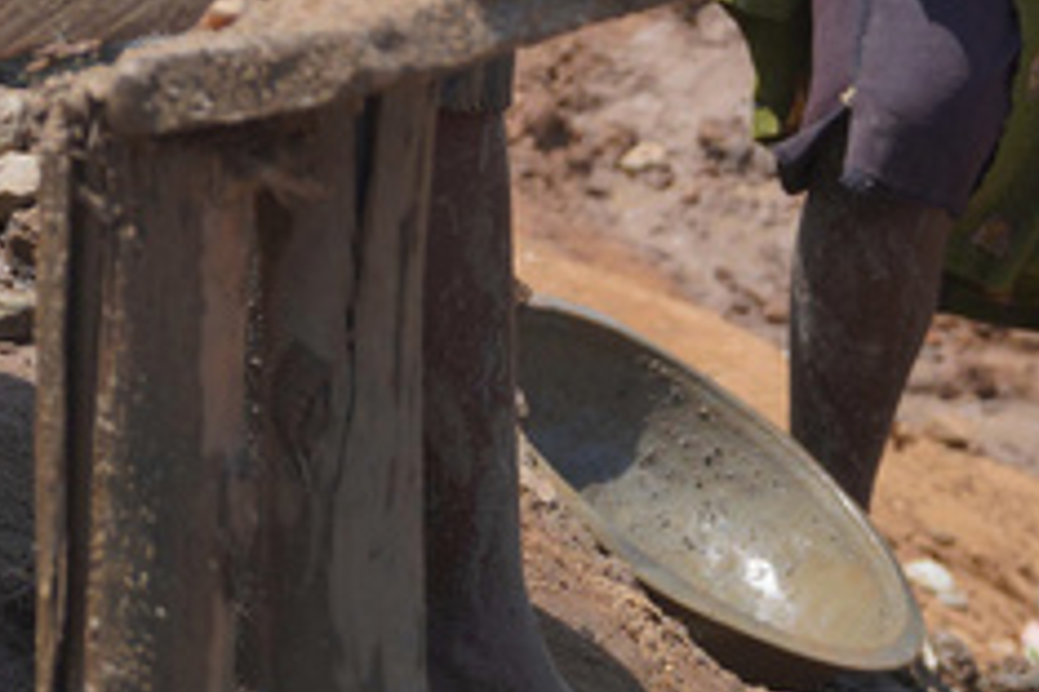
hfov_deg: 13.3
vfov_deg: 8.6
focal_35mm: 149
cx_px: -311
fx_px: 4300
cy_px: -763
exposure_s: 1/800
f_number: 4.5
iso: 200
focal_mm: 34
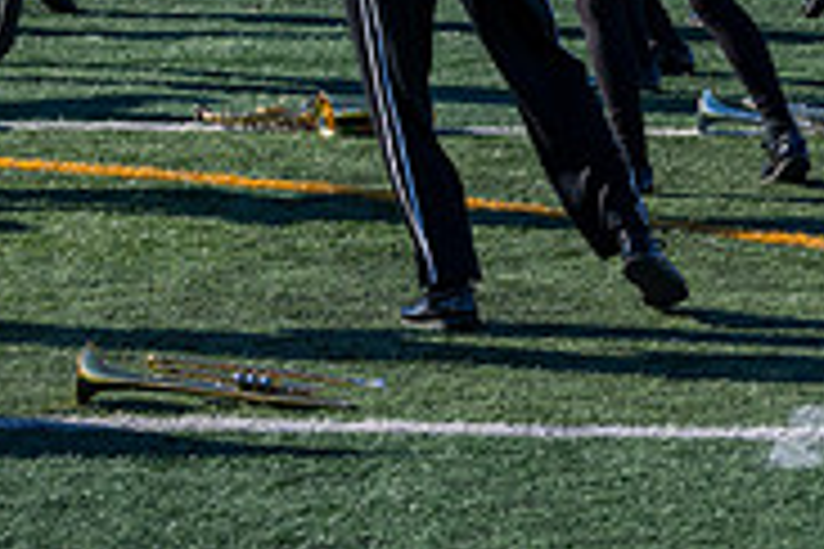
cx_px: 302
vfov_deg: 6.1
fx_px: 5081
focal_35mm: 222
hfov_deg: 9.3
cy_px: -313
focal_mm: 70
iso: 250
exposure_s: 1/2000
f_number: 5
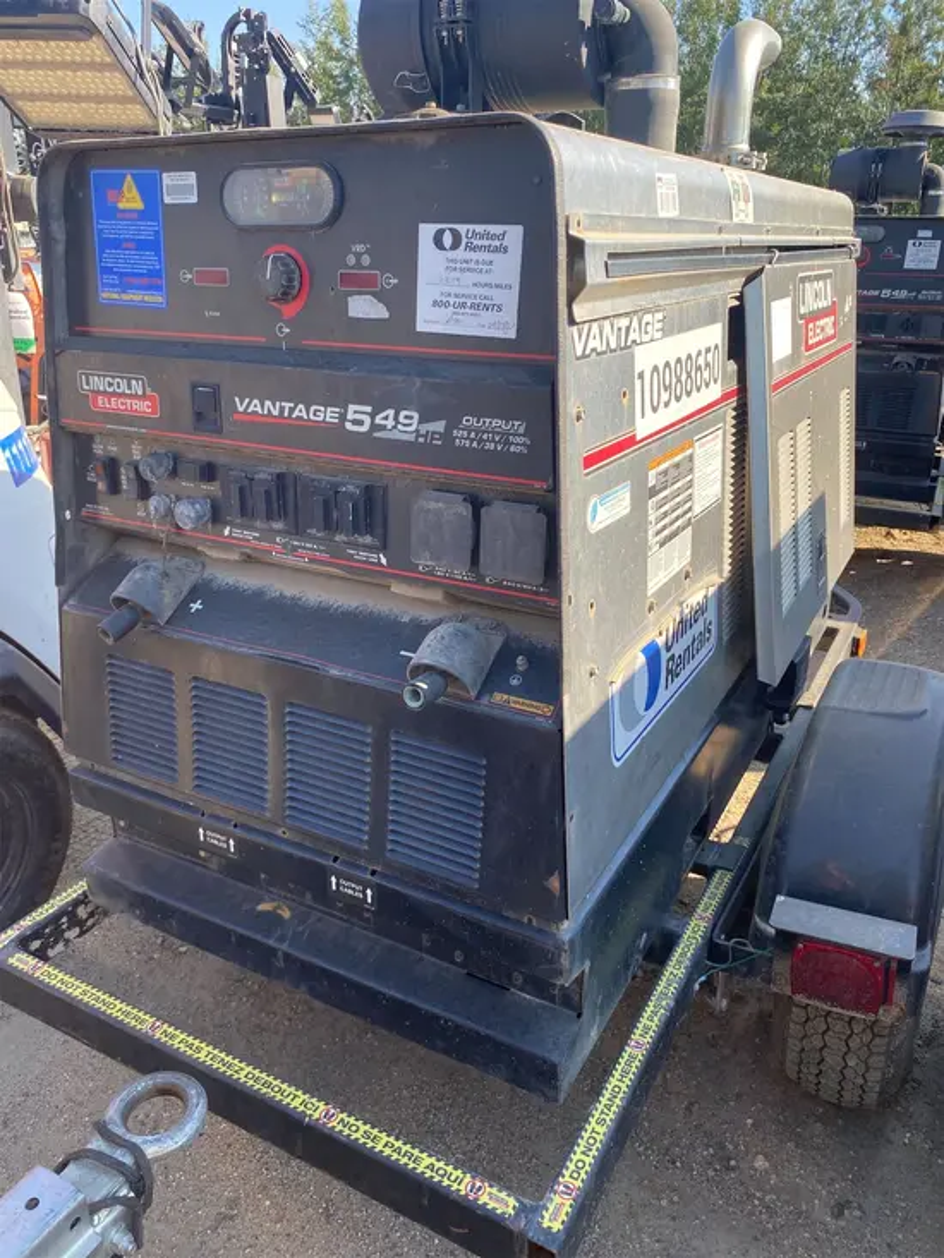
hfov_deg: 53.1
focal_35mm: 26
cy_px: 629
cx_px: 472
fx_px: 945
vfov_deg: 67.3
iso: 32
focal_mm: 4.25
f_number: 1.8
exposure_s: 1/600
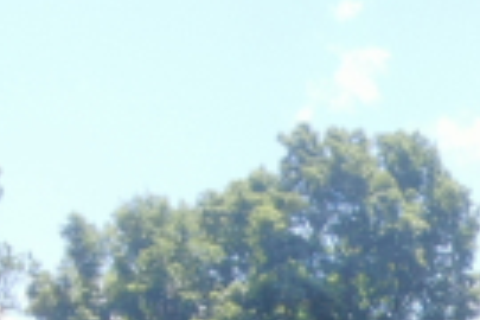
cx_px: 905
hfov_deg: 10.1
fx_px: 2533
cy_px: 672
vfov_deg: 6.9
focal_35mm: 190
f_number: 3.4
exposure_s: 1/320
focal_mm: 6.35
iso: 100
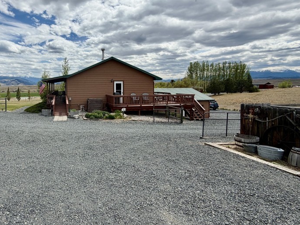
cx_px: 83
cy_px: 91
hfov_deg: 74.5
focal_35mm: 21
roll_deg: +0.6
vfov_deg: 62.9
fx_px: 182
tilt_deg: -1.3
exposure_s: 1/1848
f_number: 2.2
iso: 20
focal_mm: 2.22
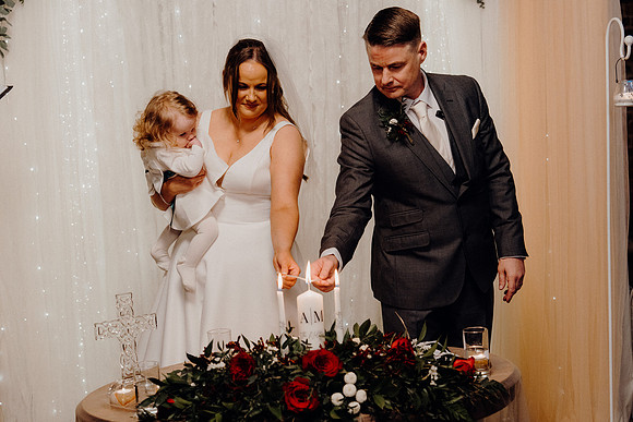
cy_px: 211
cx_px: 316
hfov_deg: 34.5
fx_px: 1020
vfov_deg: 23.4
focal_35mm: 58
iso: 2500
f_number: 3.5
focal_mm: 58
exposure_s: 1/160
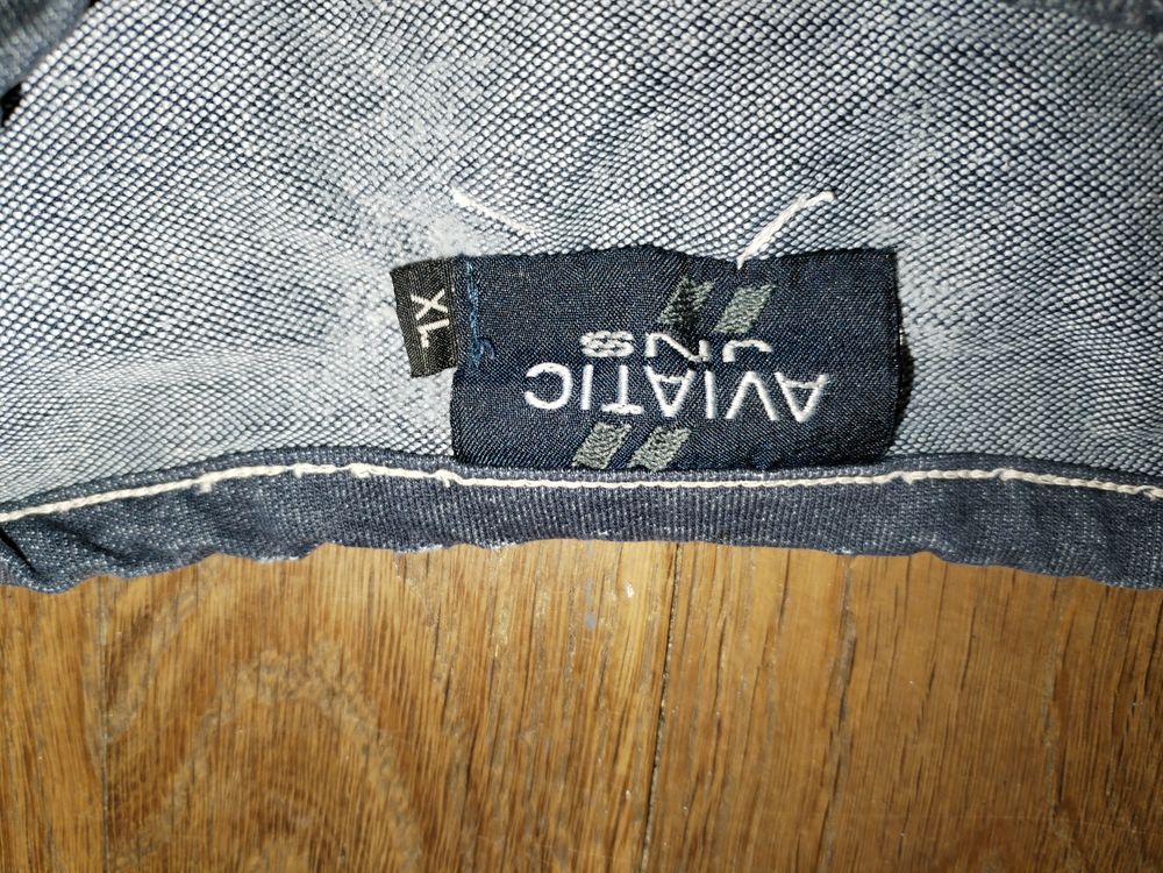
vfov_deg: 53.1
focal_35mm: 26
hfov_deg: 67.3
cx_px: 582
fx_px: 874
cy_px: 436
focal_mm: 4.75
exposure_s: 1/50
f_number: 1.8
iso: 231
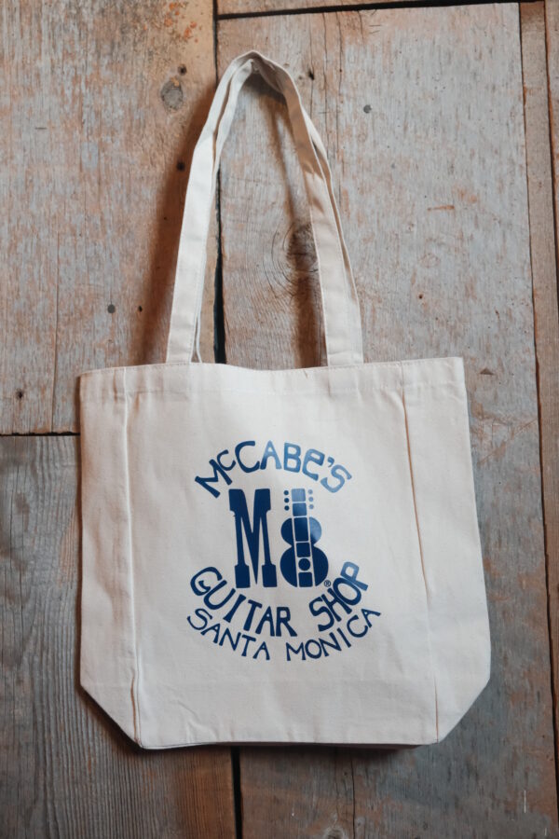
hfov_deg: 31.2
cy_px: 420
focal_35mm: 43
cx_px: 280
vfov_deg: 45.4
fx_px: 1001
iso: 3200
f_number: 4
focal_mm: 28.9
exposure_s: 1/80
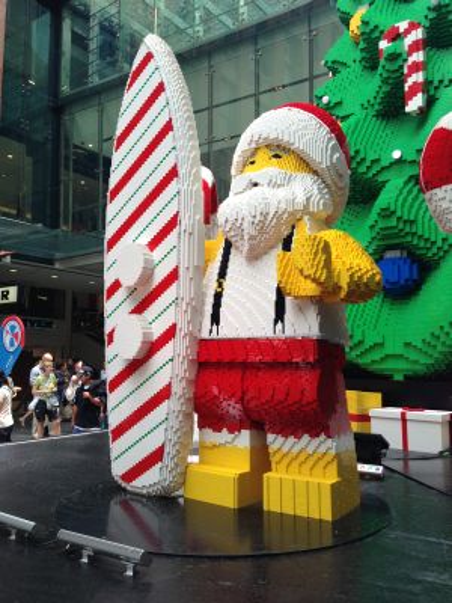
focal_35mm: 33
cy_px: 302
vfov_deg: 55.4
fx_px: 575
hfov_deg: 42.9
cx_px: 226
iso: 50
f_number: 2.4
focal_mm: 4.13
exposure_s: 1/232
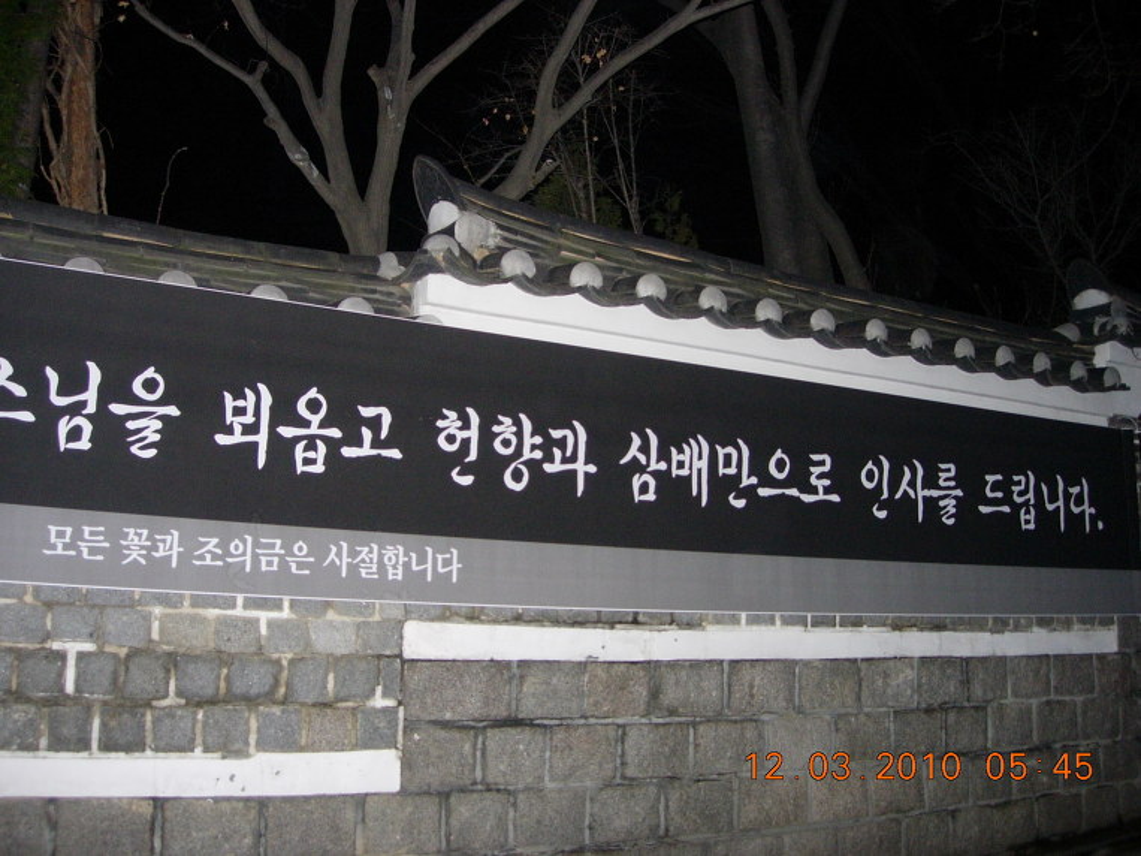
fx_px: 1252
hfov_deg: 49.0
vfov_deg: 37.7
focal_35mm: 38
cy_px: 428
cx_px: 570
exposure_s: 1/161
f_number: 2.8
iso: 200
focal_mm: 7.8
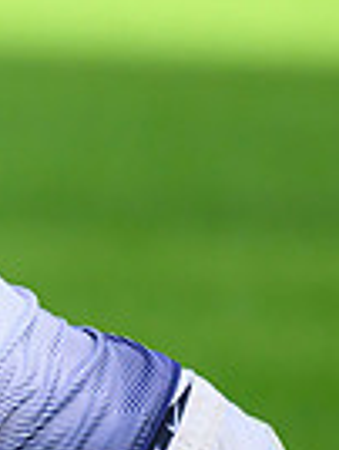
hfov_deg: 0.6
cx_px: -685
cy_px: -15
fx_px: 35001
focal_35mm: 2689
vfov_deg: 0.7
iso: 1250
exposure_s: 1/2500
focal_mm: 560
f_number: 4
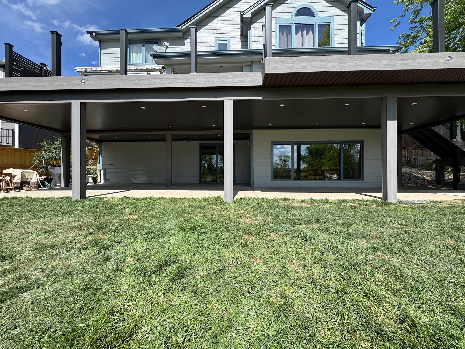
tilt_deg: +0.5
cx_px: 232
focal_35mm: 14
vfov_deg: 85.7
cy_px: 174
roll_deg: -0.3
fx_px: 188
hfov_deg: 102.1
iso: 50
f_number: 2.2
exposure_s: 1/889
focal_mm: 2.22
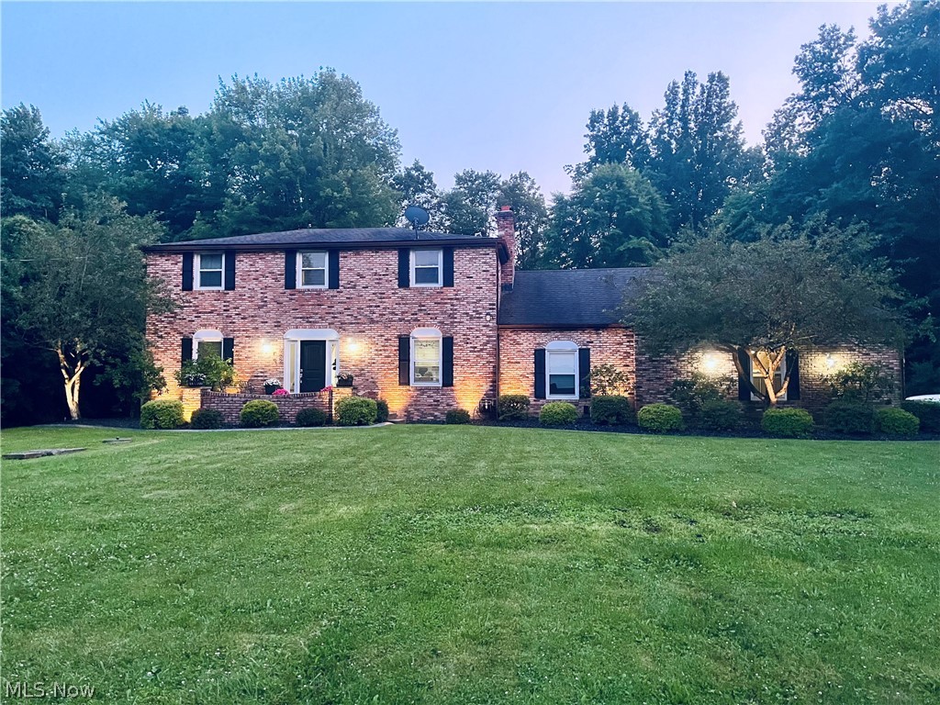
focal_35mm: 26
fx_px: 706
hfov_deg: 67.3
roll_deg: +0.4
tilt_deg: +2.9
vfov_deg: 53.1
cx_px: 470
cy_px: 352
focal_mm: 5.1
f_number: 1.6
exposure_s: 1/36
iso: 640
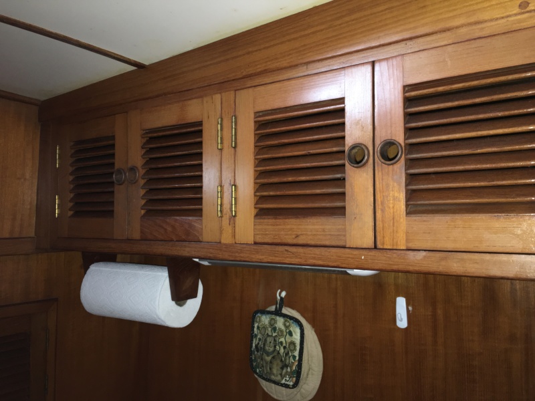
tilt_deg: +3.7
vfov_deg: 48.2
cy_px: 200
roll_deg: +0.7
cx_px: 268
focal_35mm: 29
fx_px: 448
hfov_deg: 61.7
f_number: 2.2
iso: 50
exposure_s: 1/16
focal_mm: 4.15
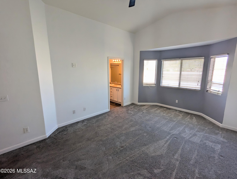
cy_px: 90
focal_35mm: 16
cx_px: 118
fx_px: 110
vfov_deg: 78.2
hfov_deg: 94.4
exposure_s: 1/120
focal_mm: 2.35
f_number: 2.2
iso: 101
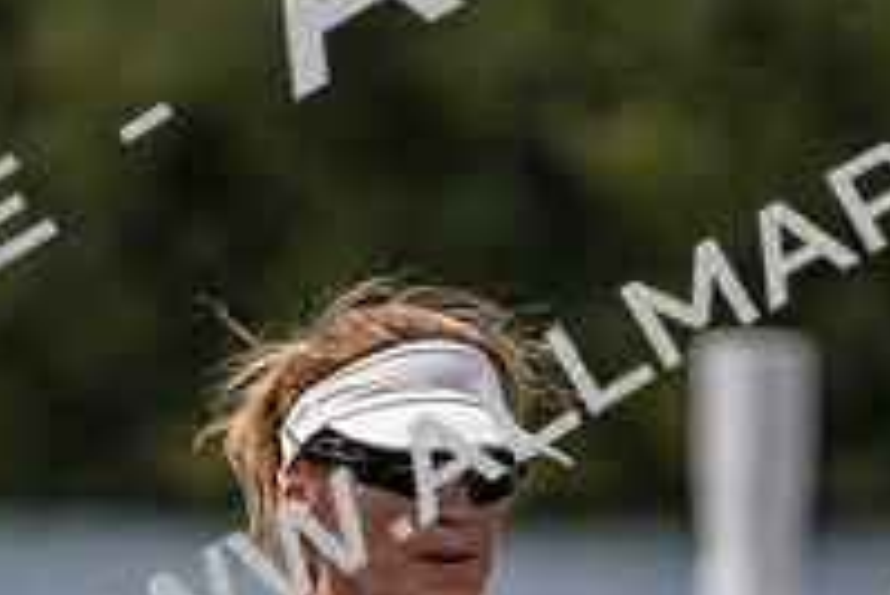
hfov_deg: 2.4
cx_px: 523
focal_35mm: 868
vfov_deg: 1.6
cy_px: 754
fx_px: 21474
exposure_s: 1/1600
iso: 200
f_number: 5.6
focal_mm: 298
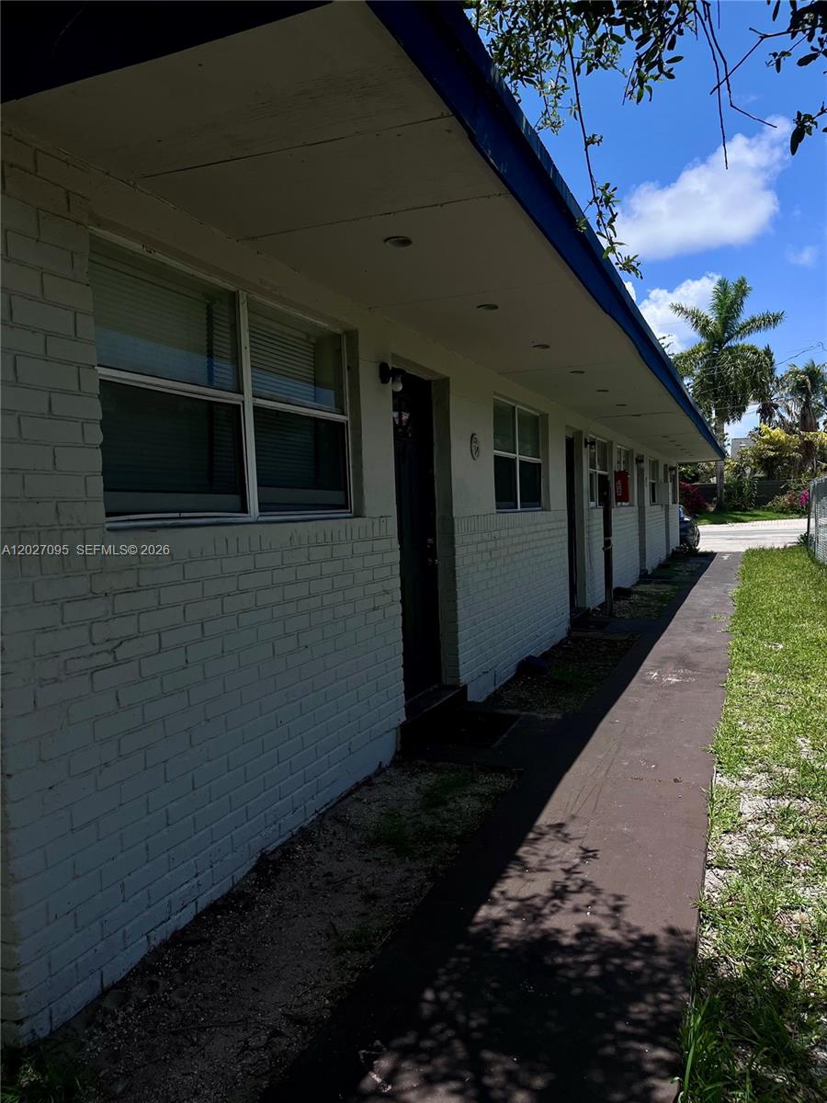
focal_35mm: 26
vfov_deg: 67.3
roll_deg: +2.7
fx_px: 828
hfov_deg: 53.1
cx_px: 414
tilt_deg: -2.3
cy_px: 552
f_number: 1.6
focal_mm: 5.1
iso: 50
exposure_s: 1/6897
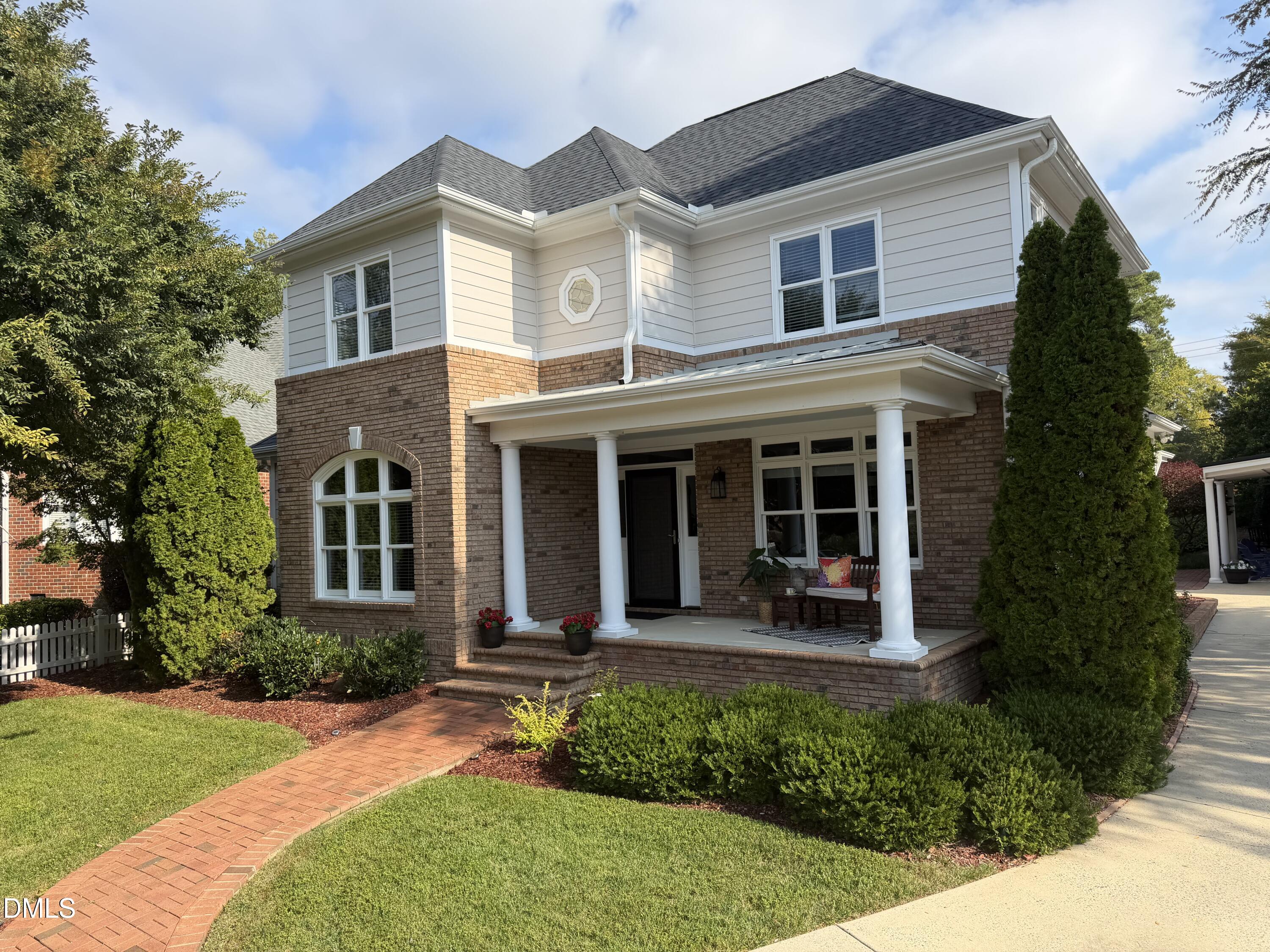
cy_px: 476
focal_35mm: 24
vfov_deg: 56.8
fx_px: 881
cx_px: 635
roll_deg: +1.0
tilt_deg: -0.8
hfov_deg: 71.6
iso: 80
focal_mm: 6.76
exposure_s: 1/2525
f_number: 1.78
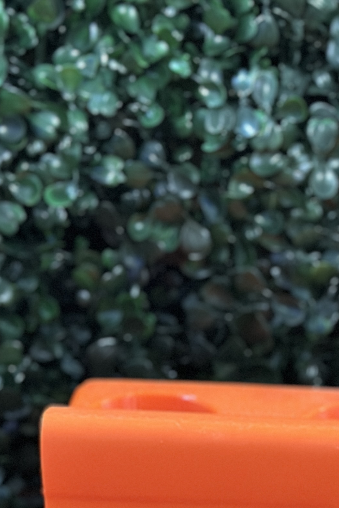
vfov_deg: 15.8
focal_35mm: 128
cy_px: 491
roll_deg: -4.6
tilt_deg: -26.3
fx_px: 1809
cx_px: 409
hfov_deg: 10.5
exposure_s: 1/33
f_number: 1.78
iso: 500
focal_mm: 6.86
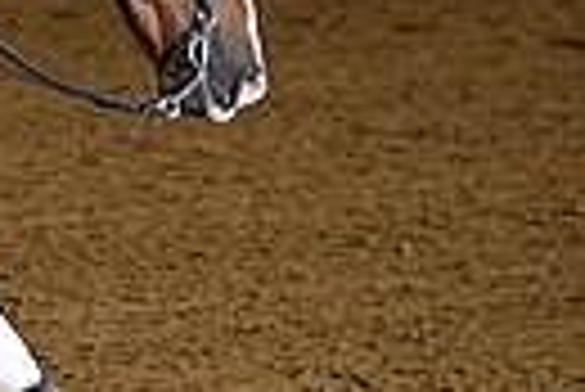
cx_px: -616
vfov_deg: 1.5
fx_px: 14527
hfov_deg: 2.3
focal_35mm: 893
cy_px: -196
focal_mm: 200
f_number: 4.5
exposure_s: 1/200
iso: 2500
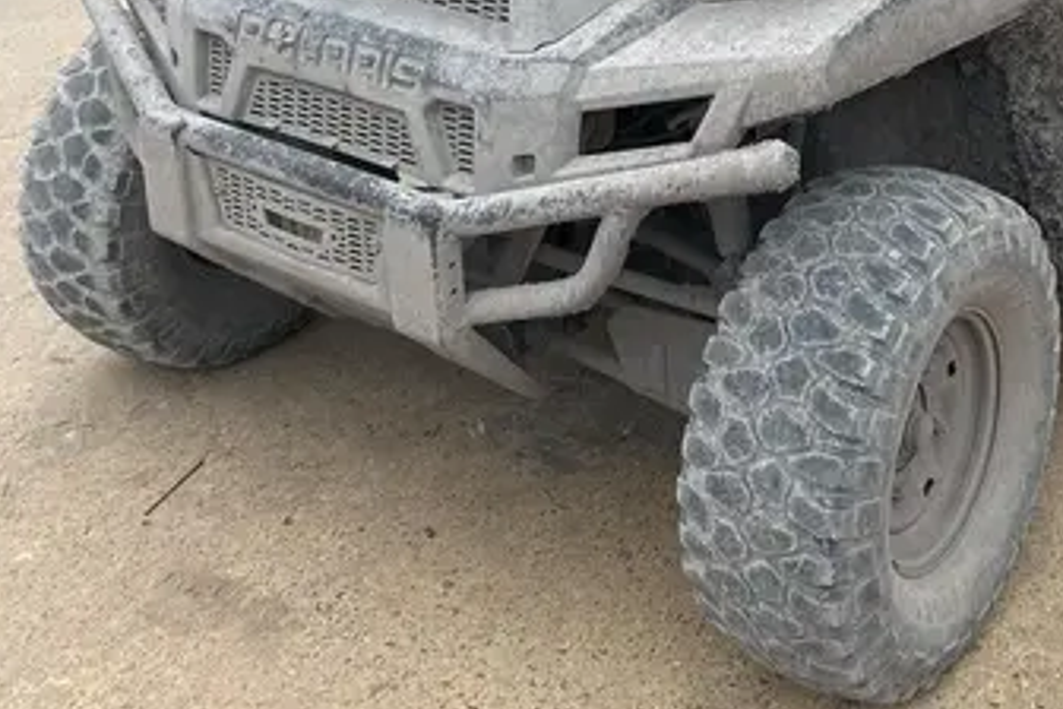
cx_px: 826
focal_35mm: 59
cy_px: -166
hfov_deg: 33.1
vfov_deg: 21.2
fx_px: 1742
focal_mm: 5.7
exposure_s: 1/696
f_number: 1.5
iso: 50
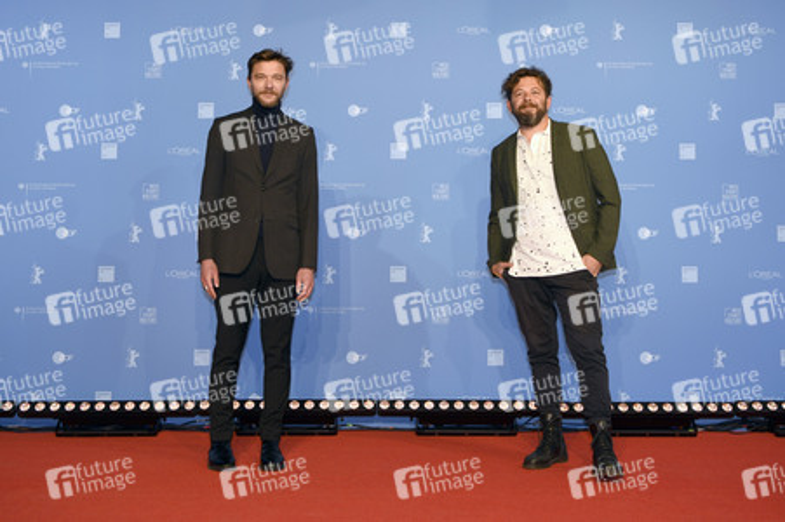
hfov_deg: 55.8
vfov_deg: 38.8
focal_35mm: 34
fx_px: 741
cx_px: 392
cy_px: 261
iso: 640
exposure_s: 1/320
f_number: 3.5
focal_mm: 34
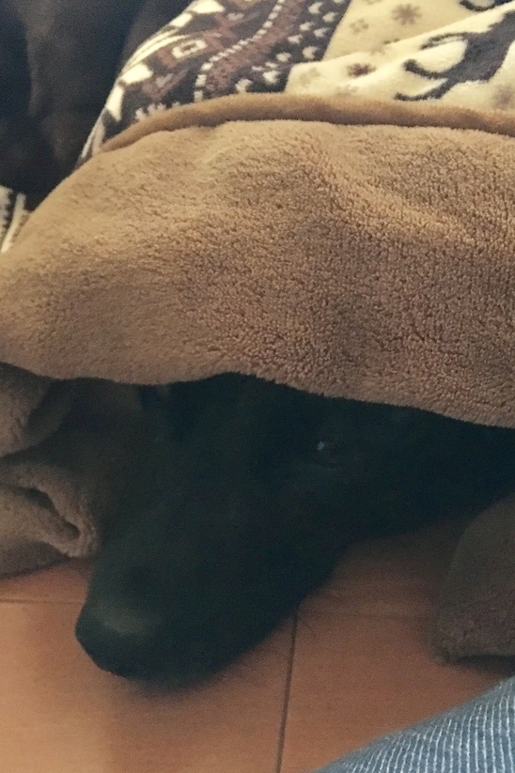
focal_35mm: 44
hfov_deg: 30.3
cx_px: 327
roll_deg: -1.5
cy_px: 411
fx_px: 945
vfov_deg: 44.5
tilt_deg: -39.0
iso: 500
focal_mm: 4.15
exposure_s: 1/15
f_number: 2.2
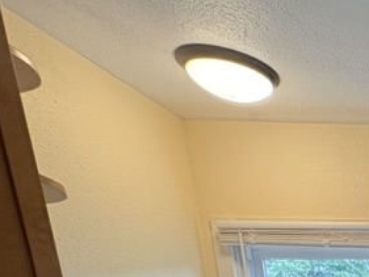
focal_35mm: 51
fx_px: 544
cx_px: 616
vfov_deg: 20.9
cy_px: 480
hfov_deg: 24.1
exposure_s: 1/60
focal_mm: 2.22
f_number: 2.2
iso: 200
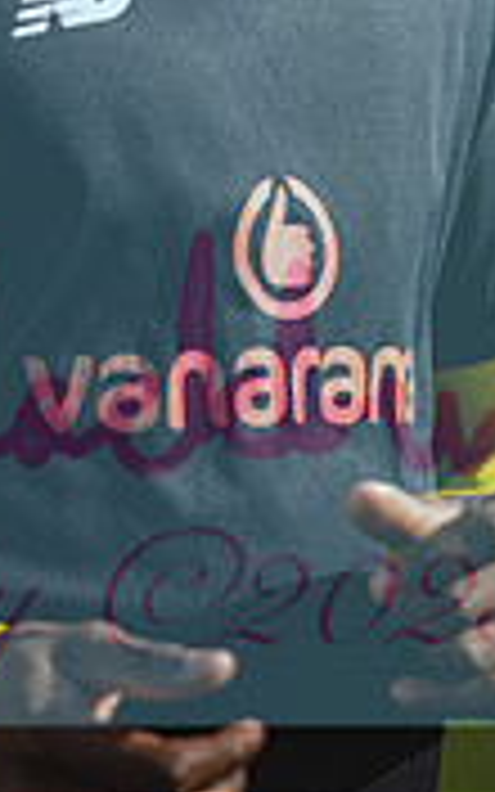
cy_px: -108
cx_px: 268
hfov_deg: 2.5
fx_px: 11418
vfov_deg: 4.0
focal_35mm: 529
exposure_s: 1/2500
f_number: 1.8
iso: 80
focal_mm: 135
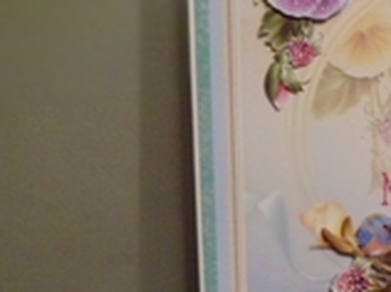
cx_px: 460
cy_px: 219
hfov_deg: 23.4
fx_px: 868
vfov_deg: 19.0
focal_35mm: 77
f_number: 3.3
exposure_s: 1/6
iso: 400
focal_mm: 4.9
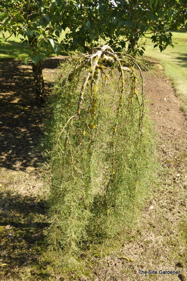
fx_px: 258
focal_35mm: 33
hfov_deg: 39.9
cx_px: 94
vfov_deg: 57.3
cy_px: 140
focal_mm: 22
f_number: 10
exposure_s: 1/100
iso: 200
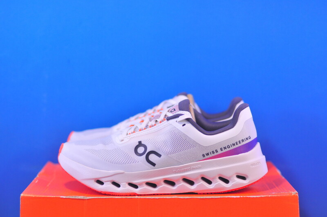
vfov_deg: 18.1
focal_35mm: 75
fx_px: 680
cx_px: 164
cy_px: 108
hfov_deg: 27.0
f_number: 2.2
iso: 250
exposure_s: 1/320
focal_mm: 50
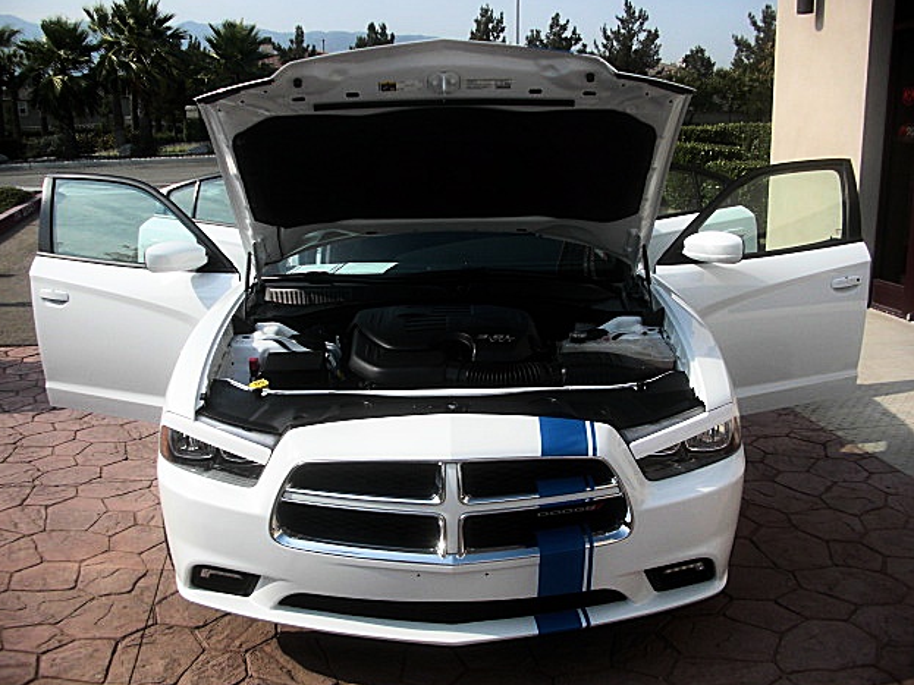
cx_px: 446
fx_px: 977
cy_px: 346
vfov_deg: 38.7
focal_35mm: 37
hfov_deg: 50.1
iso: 50
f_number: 2.8
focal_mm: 6.3
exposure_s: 1/800
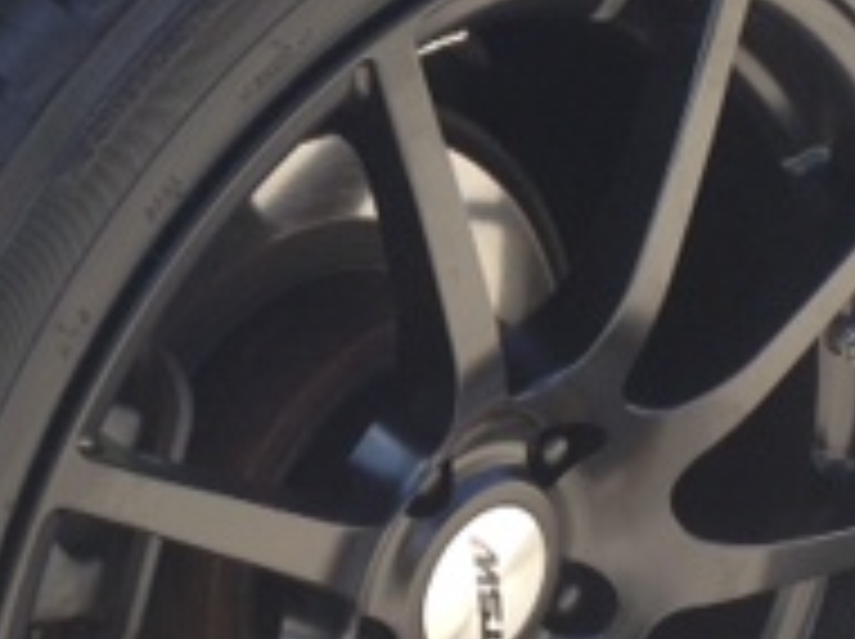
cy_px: 351
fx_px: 2911
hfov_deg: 16.7
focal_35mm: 118
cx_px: 374
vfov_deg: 12.5
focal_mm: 4.28
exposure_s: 1/283
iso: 50
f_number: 2.4
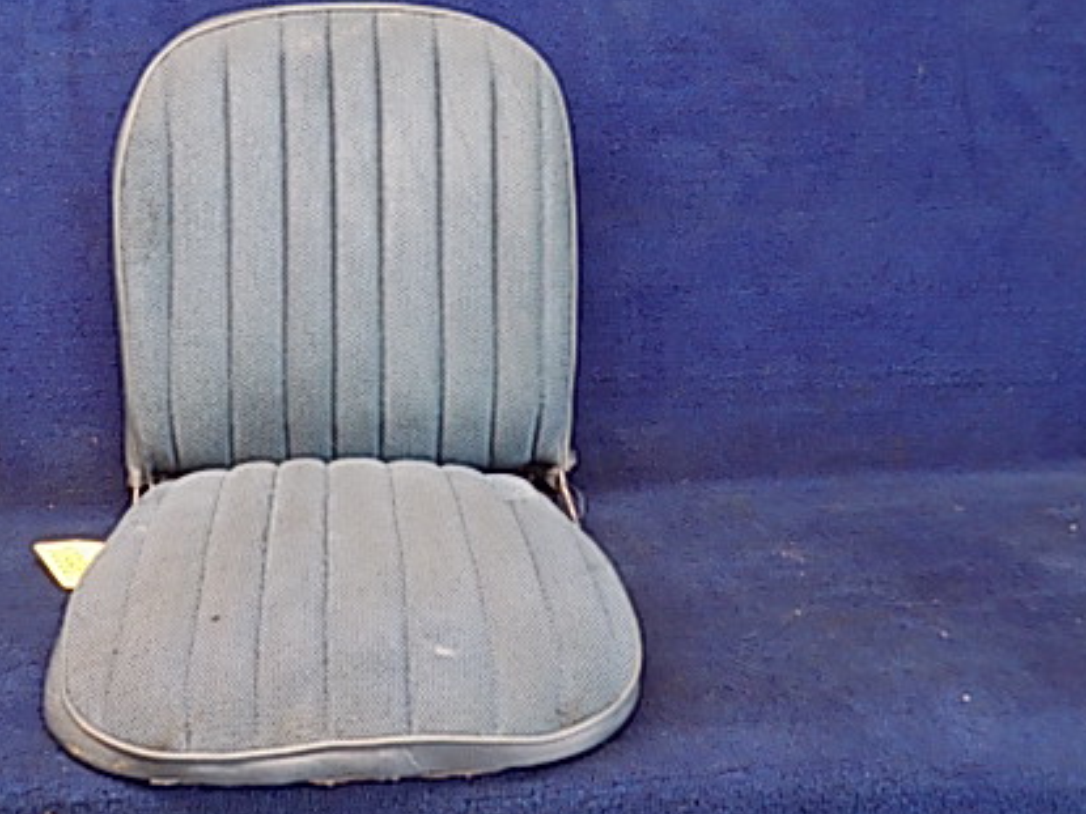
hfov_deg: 49.2
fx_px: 1160
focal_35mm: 37
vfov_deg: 38.6
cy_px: 345
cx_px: 351
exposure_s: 1/30
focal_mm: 4.3
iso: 280
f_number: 3.1
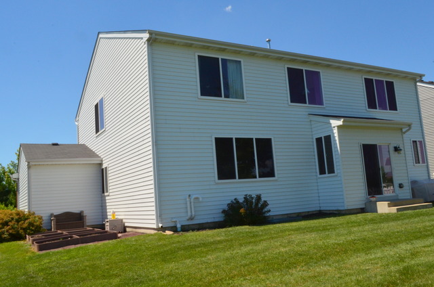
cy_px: 144
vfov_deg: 47.7
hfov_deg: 67.5
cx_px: 217
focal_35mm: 27
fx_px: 325
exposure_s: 1/200
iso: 640
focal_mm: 18
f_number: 22
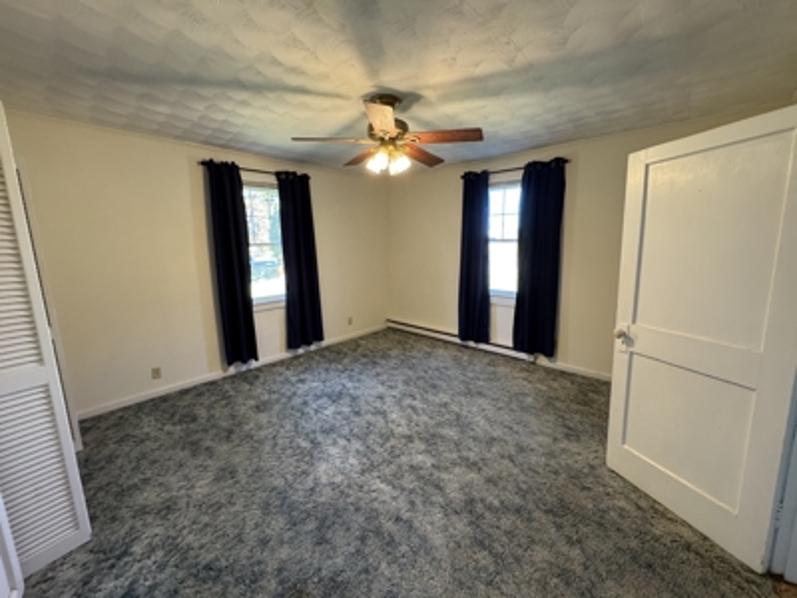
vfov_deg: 85.7
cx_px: 398
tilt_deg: -9.9
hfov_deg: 102.1
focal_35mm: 14
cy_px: 299
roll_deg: +1.0
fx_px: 322
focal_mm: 2.22
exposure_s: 1/60
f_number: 2.2
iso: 250
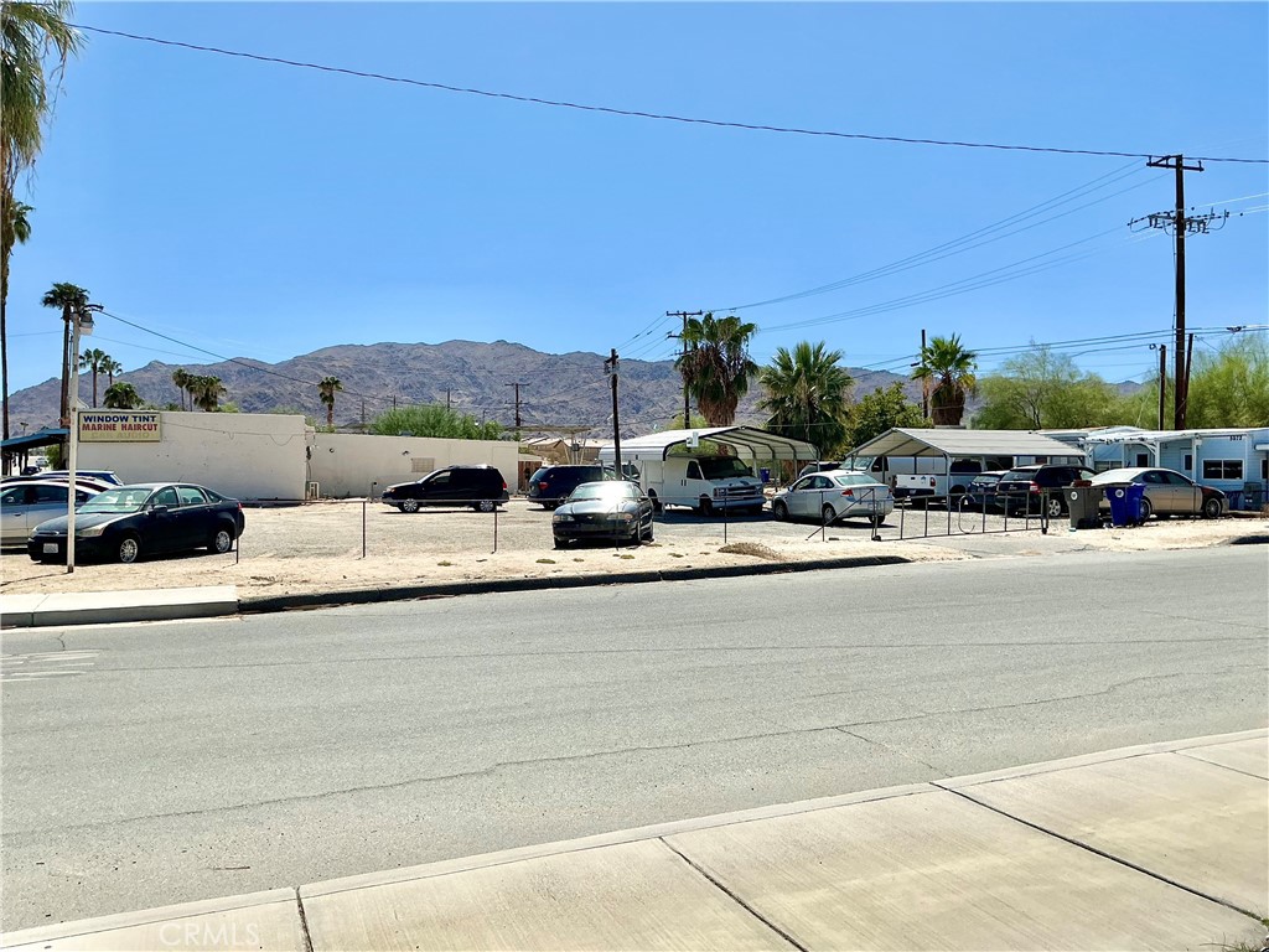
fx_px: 1063
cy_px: 476
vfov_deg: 48.2
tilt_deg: +1.3
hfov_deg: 61.7
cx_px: 634
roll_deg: +0.0
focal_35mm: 29
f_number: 1.8
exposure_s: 1/4065
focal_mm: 3
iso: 25
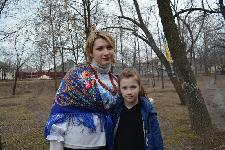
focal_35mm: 33
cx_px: 112
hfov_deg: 57.2
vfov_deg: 40.0
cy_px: 75
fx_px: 206
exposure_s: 1/250
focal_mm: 22
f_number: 5.6
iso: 200
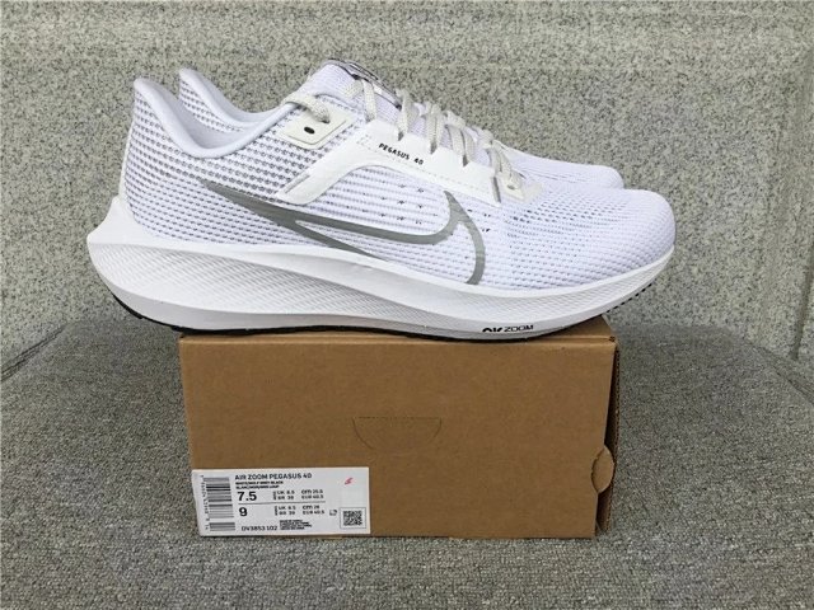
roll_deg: -1.0
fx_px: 729
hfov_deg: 58.4
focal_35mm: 31
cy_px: 305
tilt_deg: -18.6
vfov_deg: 45.4
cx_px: 407
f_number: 2.4
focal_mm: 3.3
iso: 25
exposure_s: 1/256
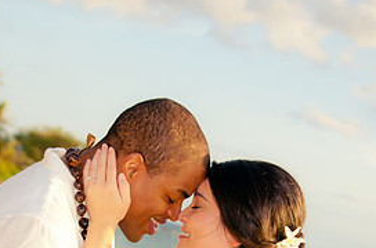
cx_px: 162
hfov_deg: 18.3
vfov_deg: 12.1
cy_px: 218
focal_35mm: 112
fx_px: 1168
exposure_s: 1/1600
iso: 400
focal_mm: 35
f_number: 2.8
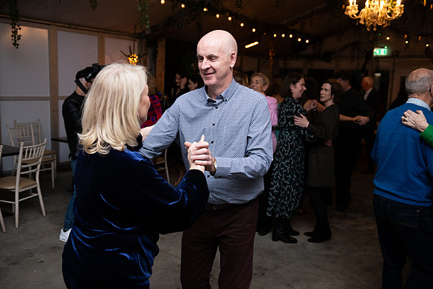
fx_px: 409
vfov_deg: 38.9
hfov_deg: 55.8
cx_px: 216
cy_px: 144
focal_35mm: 34
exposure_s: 1/160
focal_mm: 34
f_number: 3.5
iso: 800
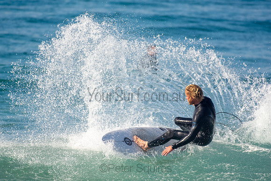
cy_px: 90
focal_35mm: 750
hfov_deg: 2.7
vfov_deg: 1.8
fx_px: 5647
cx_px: 136
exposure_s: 1/1600
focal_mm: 500
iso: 280
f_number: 5.6
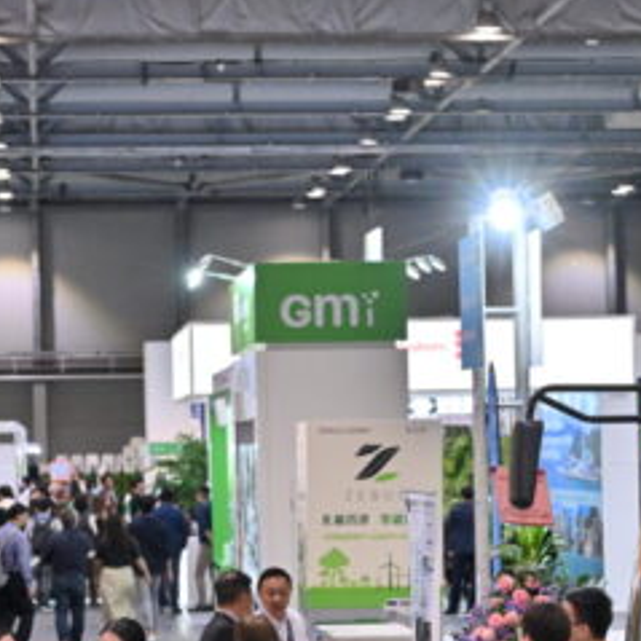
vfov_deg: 11.2
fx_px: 3247
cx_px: 475
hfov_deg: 11.2
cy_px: 503
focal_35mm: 155
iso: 1000
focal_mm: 67
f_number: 5.6
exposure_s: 1/200
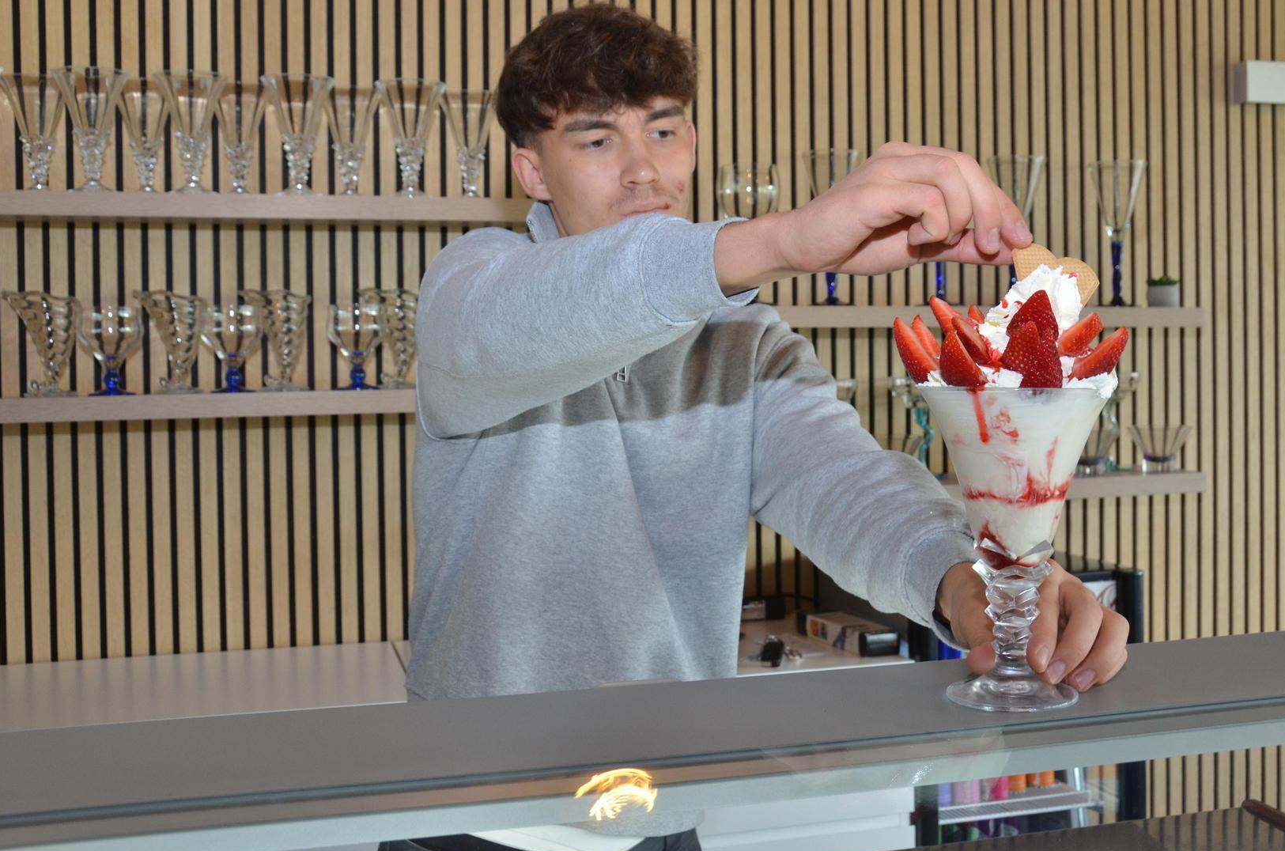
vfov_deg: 34.0
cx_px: 695
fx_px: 1389
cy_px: 362
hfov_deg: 49.6
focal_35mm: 39
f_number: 6.3
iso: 640
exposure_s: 1/60
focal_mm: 22
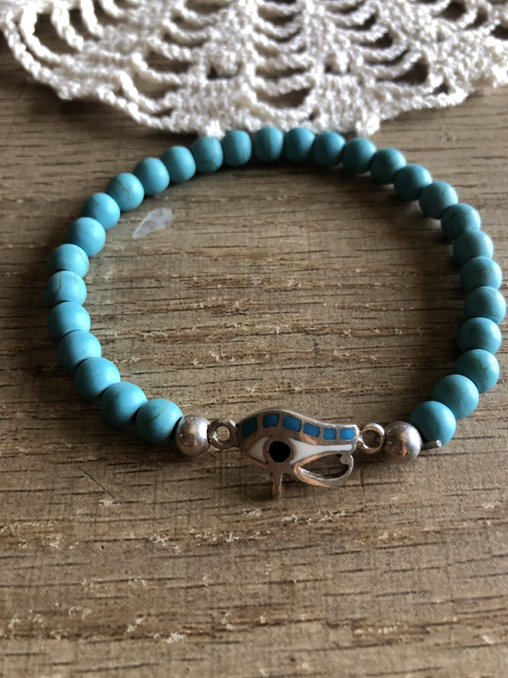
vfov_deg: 63.4
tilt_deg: -59.6
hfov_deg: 49.7
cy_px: 339
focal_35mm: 28
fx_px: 548
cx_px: 254
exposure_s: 1/30
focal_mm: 4
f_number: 1.8
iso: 32
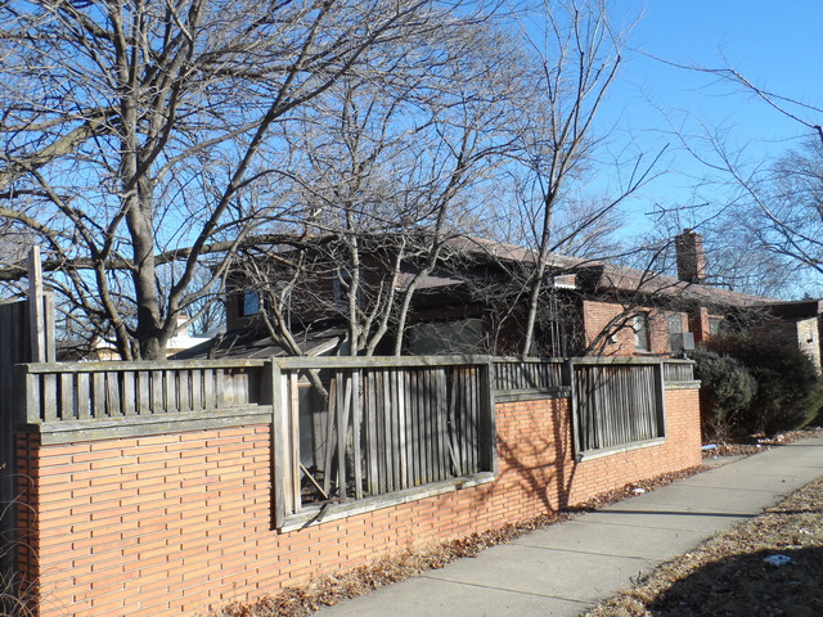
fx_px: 761
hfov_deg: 56.8
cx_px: 412
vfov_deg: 44.2
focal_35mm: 32
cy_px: 308
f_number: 3.4
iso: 80
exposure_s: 1/500
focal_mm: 5.3
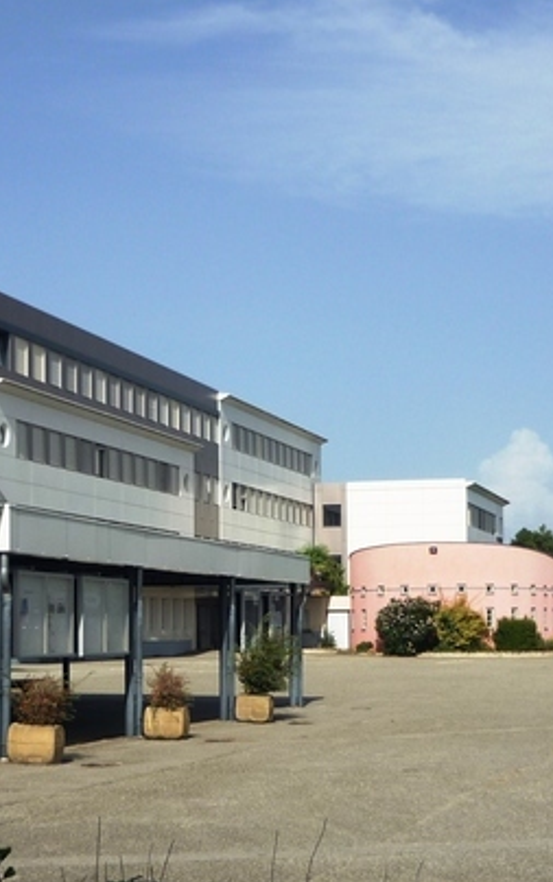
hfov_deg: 26.8
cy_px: 434
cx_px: 213
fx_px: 1156
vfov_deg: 41.8
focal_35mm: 48
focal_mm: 5.5
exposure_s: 1/250
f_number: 8
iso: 80
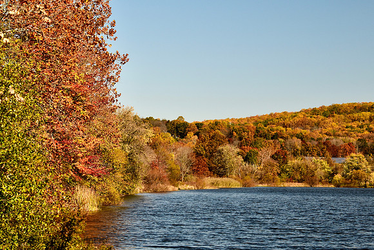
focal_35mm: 105
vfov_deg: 13.0
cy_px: 125
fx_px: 1091
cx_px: 187
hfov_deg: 19.5
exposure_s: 1/500
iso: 280
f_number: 6.7
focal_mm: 70
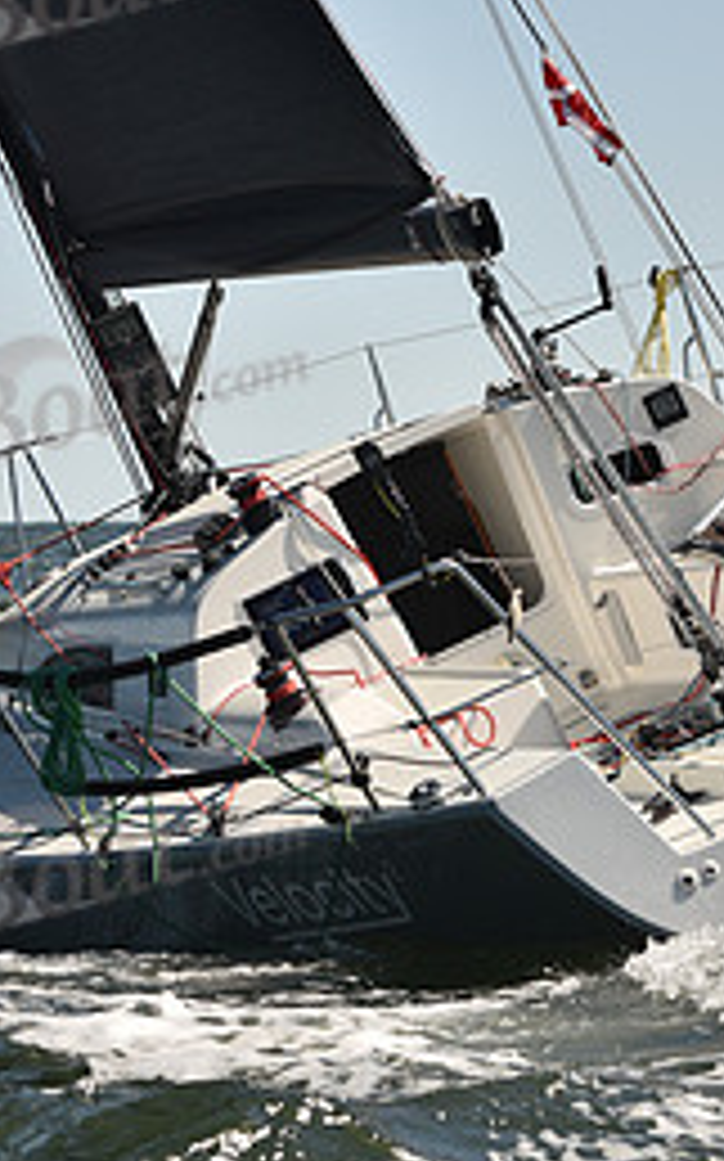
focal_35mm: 211
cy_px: 601
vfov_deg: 9.9
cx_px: 544
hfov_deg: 6.2
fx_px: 6669
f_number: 5
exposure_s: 1/1250
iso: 250
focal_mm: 92
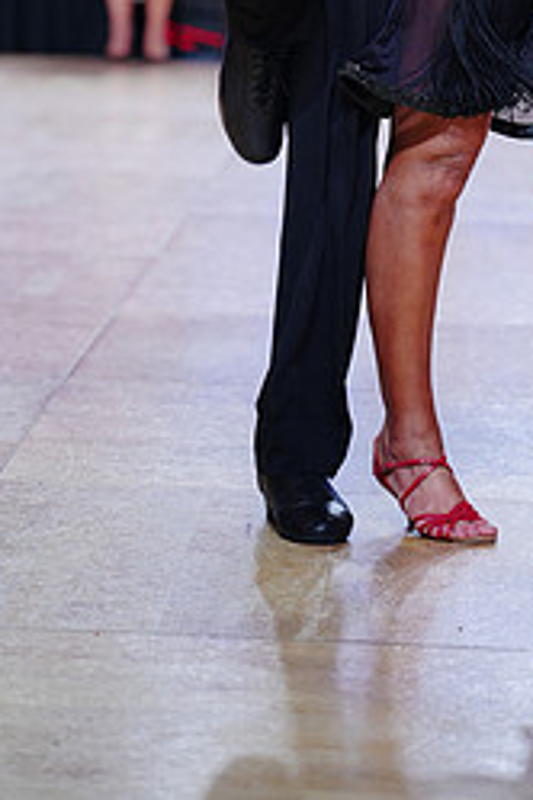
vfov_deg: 10.6
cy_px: -129
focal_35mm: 191
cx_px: 329
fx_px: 4241
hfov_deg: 7.2
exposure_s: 1/400
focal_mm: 82
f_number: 2.8
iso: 400
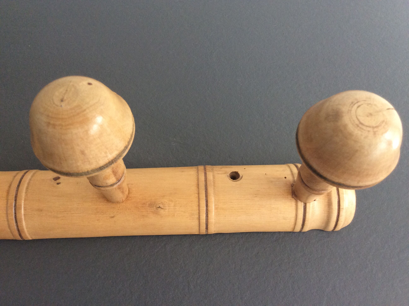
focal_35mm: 32
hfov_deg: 56.9
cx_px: 204
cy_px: 153
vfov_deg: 44.1
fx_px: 378
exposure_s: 1/25
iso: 100
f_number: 2.4
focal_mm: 3.3
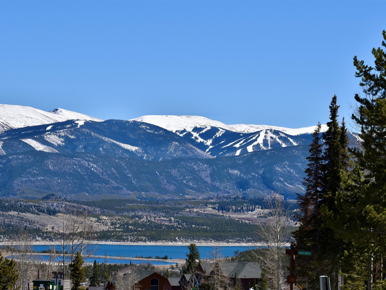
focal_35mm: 134
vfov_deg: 11.1
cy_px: 146
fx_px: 1494
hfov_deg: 14.7
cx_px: 181
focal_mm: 82
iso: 200
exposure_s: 1/500
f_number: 11
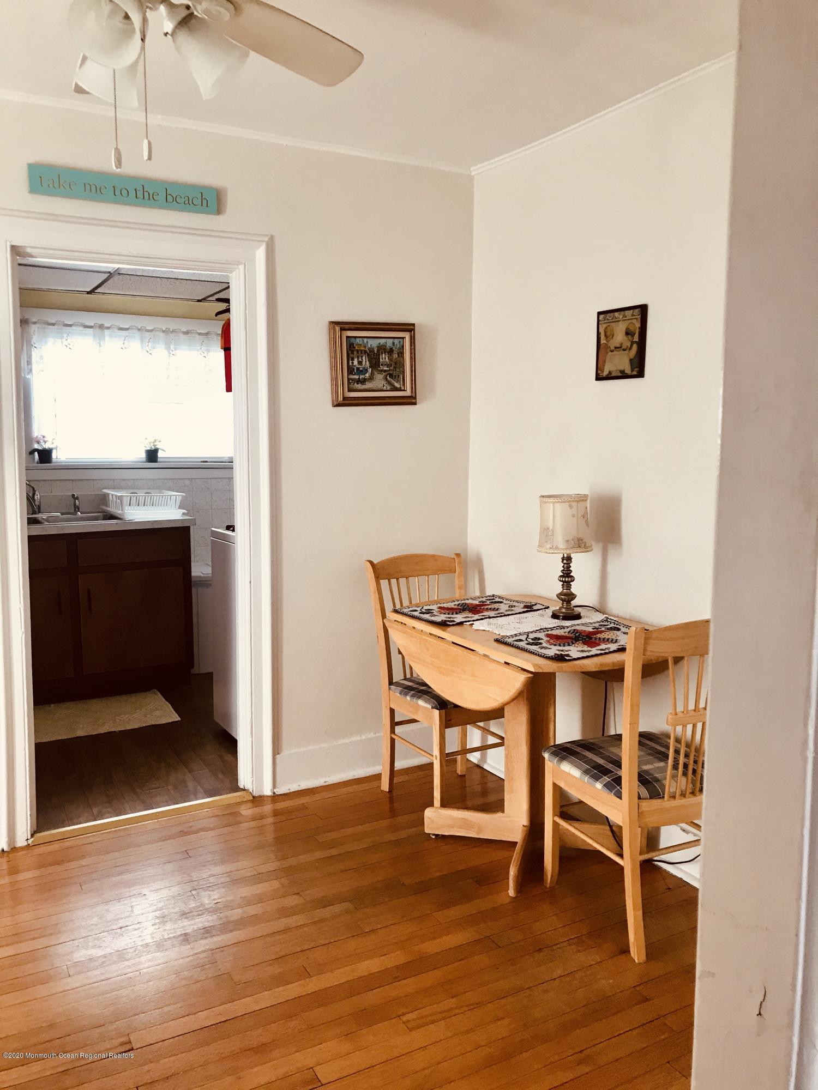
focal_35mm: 28
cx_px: 409
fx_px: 882
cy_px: 545
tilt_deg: -5.7
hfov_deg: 49.7
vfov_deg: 63.4
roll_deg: -1.0
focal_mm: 3.99
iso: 40
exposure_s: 1/20
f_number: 1.8
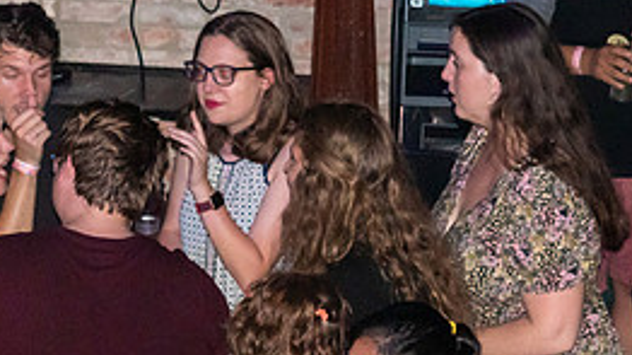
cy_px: 306
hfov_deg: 8.7
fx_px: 4170
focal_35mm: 249
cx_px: 157
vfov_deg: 4.9
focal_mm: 55
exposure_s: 1/60
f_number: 8
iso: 800
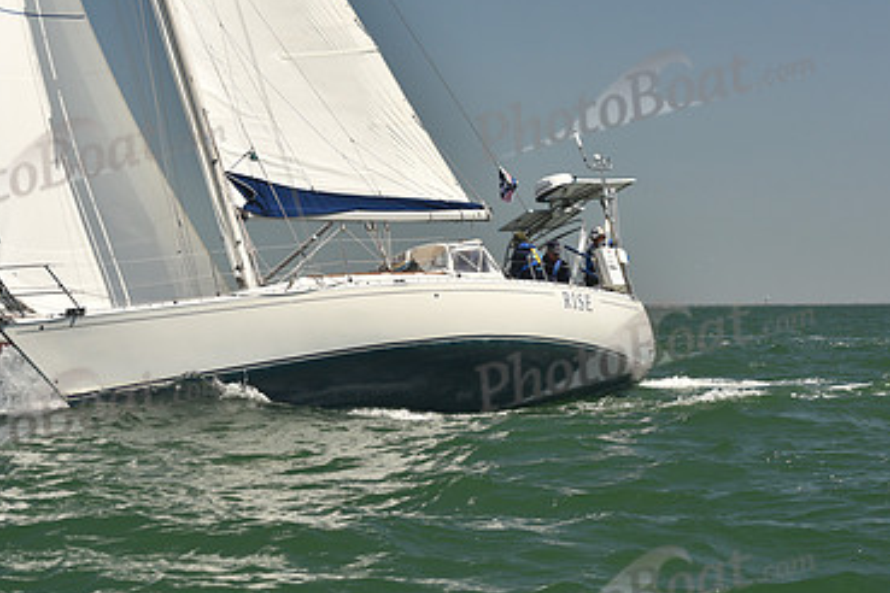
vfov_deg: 12.5
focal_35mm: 110
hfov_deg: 18.6
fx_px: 2719
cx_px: 352
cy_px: 259
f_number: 5.6
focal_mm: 70
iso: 250
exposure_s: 1/800
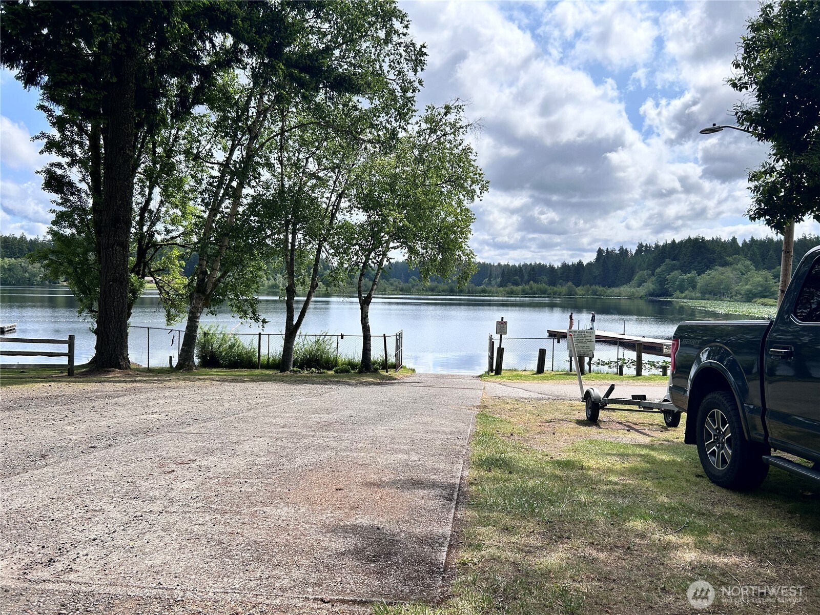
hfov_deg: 67.3
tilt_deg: -1.7
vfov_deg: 53.1
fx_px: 616
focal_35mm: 26
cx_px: 410
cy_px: 308
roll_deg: -0.5
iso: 50
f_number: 1.5
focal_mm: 5.7
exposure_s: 1/3831
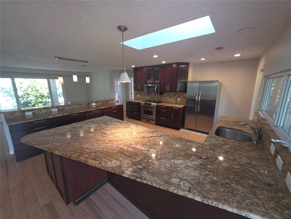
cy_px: 110
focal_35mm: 13
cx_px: 146
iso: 100
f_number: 1.9
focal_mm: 2.2
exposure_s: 1/60
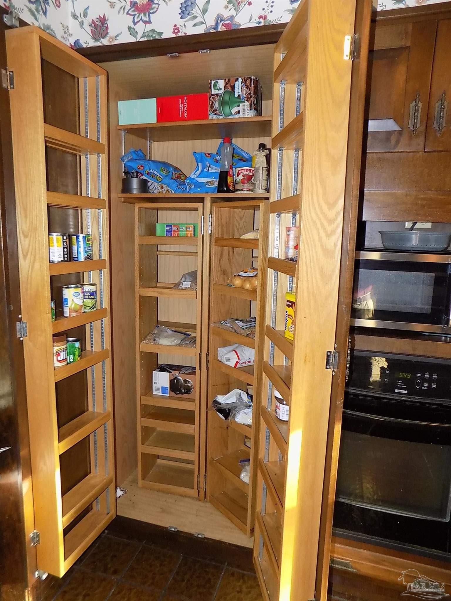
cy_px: 300
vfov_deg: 73.9
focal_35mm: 23
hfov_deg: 58.9
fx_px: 400
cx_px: 226
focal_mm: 4
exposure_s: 1/30
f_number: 3.1
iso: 200
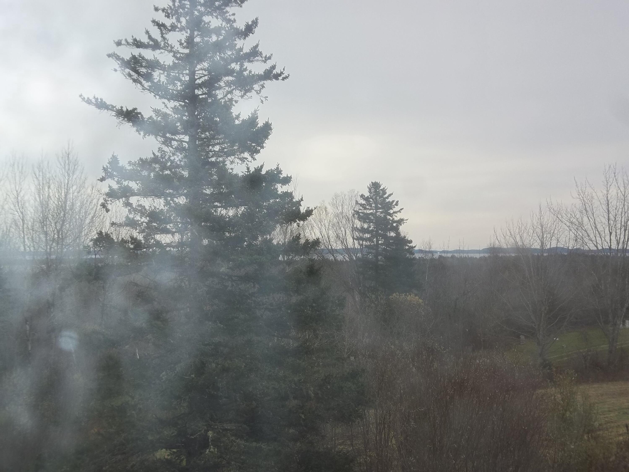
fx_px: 1145
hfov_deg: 30.7
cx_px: 314
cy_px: 236
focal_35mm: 63
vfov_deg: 23.3
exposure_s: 1/160
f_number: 5.6
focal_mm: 11.2
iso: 80
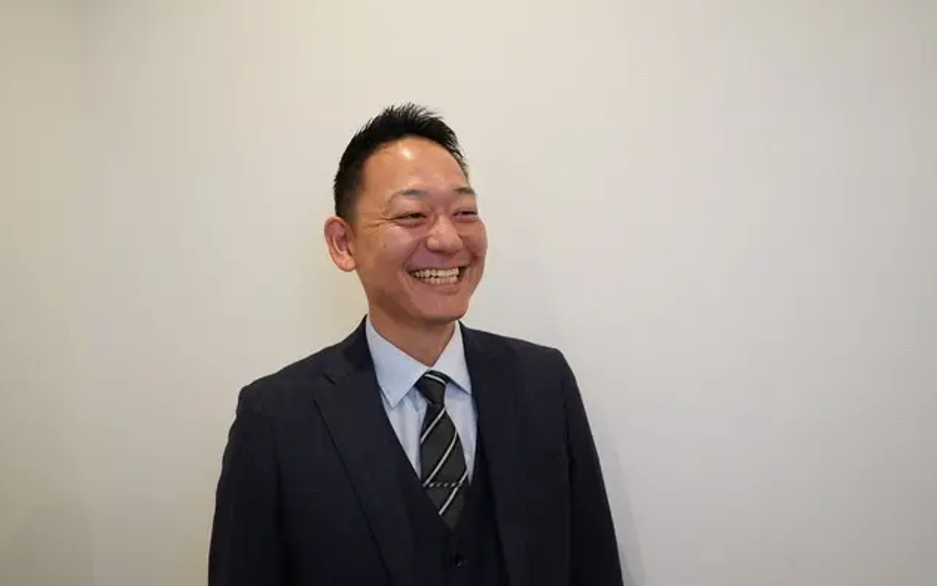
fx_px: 741
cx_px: 463
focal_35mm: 29
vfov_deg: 43.2
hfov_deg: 64.6
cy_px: 280
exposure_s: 1/60
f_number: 5
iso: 640
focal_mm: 28
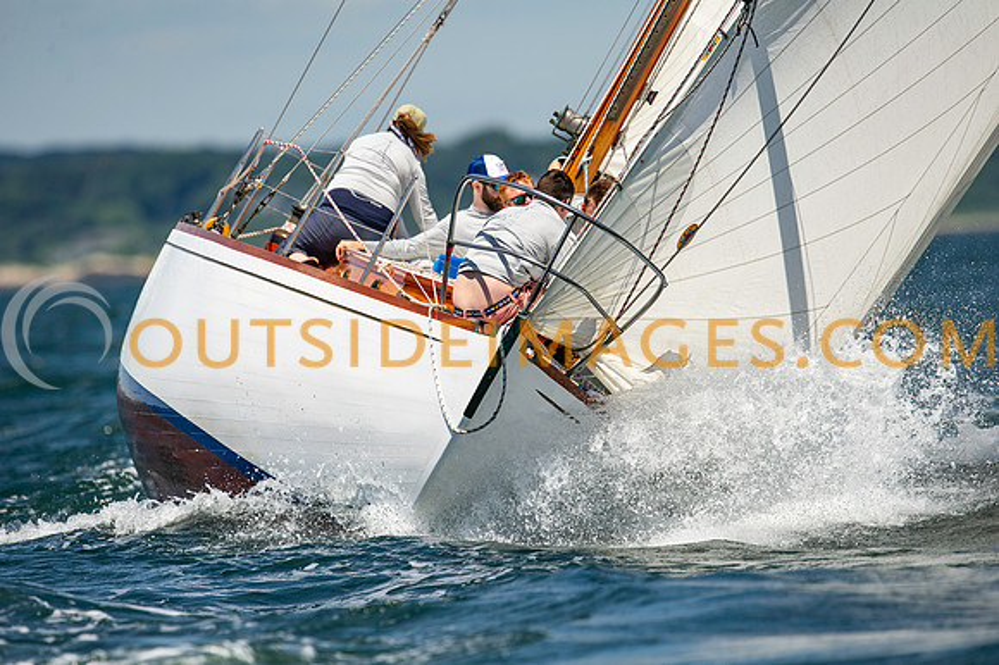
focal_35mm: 600
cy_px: 332
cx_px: 500
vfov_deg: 2.3
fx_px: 16640
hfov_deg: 3.4
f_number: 5.6
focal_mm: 600
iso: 400
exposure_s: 1/3200
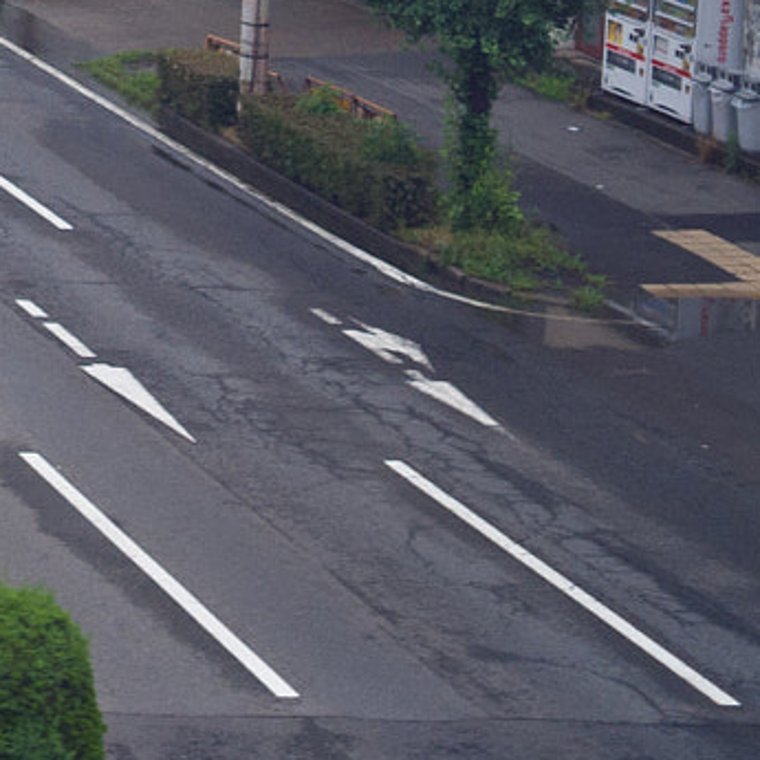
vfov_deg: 11.9
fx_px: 3527
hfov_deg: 10.8
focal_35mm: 142
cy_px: -242
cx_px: -941
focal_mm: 24
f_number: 2.8
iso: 160
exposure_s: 1/1000
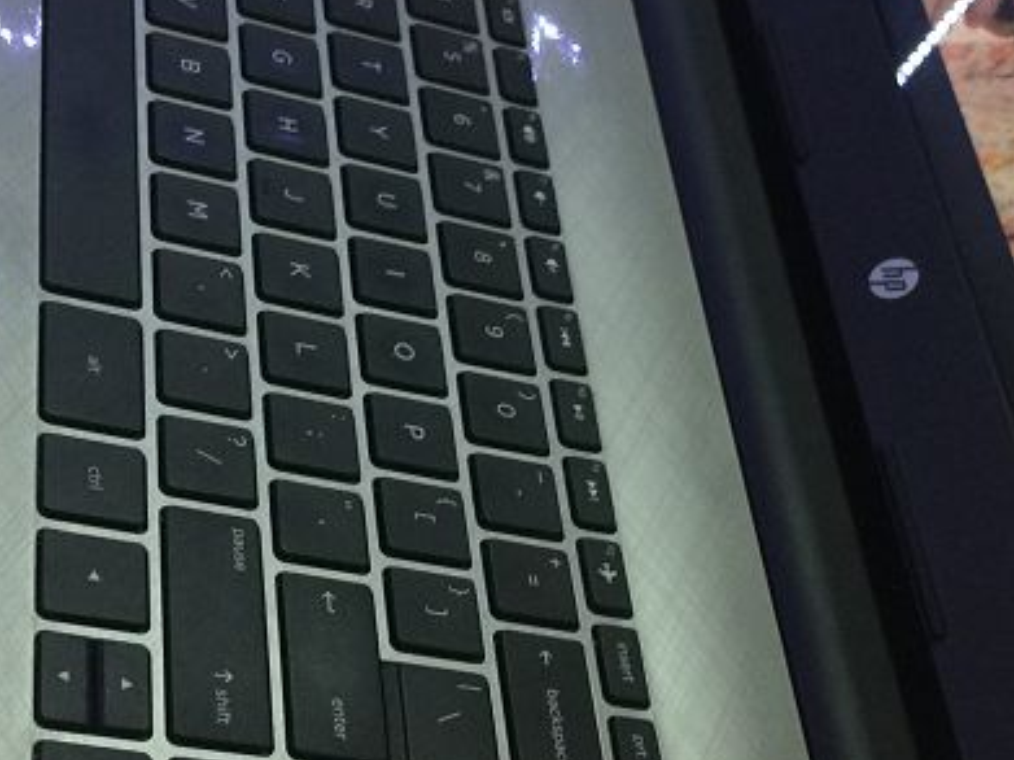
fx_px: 2226
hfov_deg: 25.7
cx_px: 519
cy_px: 464
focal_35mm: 76
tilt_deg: -44.1
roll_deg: -33.7
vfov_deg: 19.3
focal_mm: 4.15
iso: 80
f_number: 2.2
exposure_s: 1/17
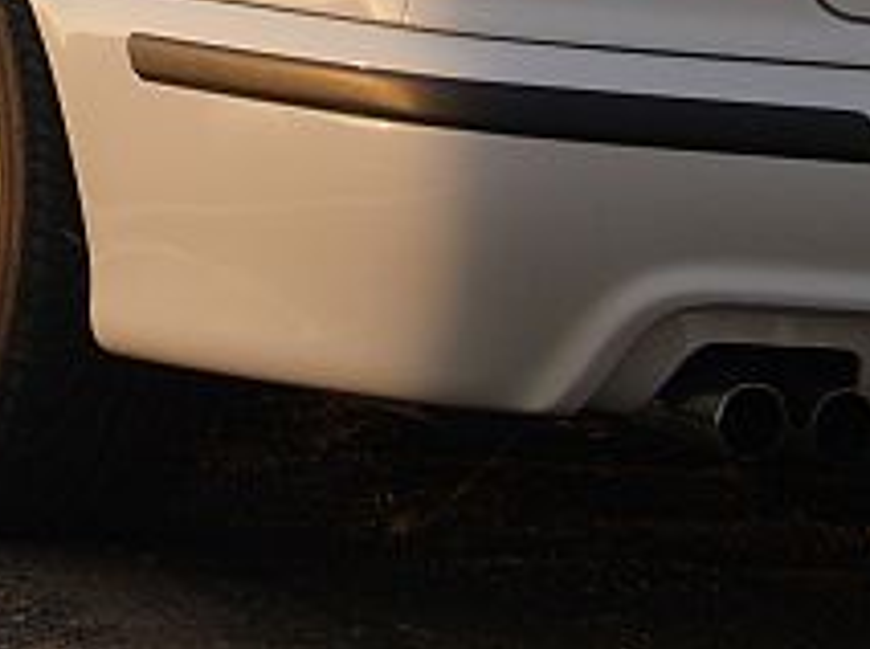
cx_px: -278
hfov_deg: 9.4
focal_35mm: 206
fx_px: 5169
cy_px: -253
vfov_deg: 7.1
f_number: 4.5
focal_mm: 12
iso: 80
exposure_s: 1/125
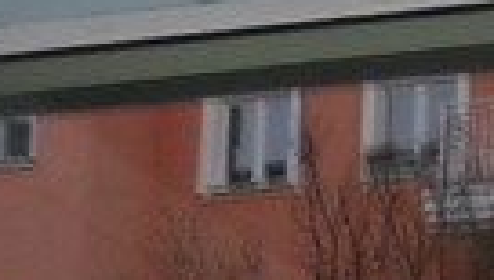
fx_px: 2453
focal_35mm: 187
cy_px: 711
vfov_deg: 6.2
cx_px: 1028
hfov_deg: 10.5
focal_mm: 5.5
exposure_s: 1/30
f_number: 2.8
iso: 100
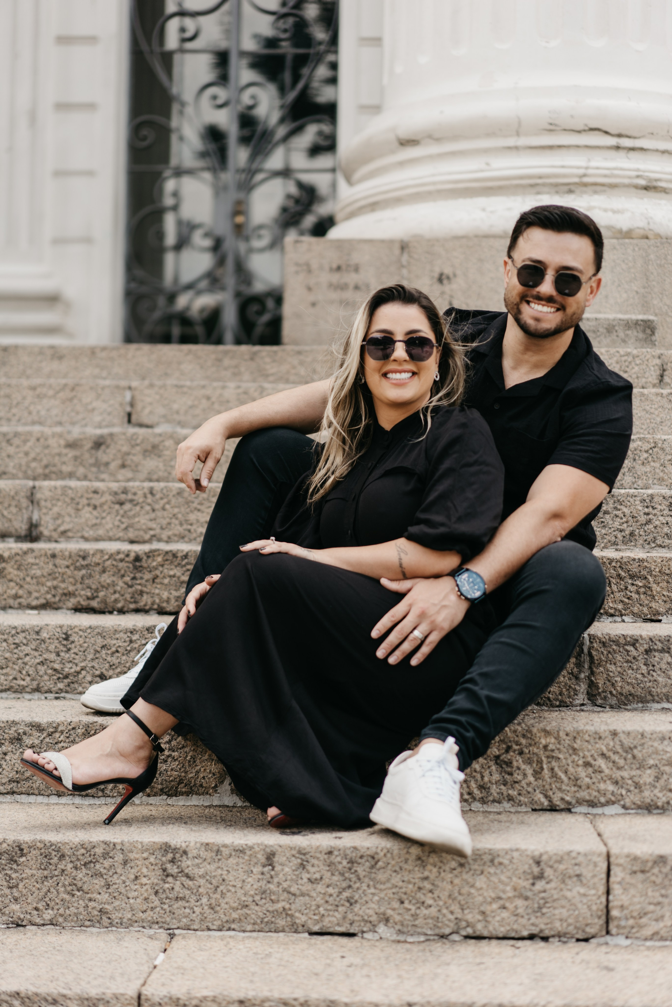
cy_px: 504
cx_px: 336
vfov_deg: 36.2
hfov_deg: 24.6
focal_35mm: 55
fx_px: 1538
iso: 100
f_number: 1.8
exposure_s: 1/640
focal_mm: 55
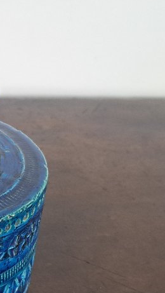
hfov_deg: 16.3
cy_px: 216
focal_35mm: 68
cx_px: -81
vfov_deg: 30.5
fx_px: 528
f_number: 1.8
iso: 200
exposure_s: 1/50
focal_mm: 5.23
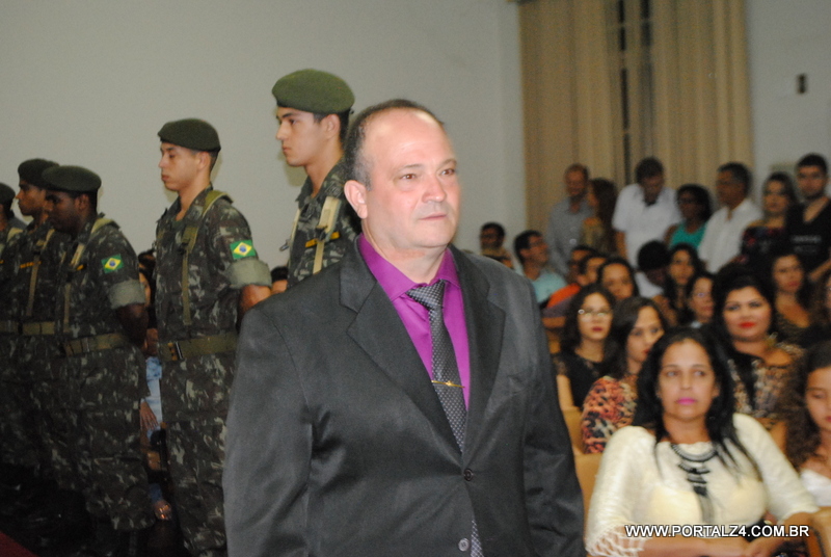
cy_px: 278
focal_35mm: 68
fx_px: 1560
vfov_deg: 20.2
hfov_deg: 29.8
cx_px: 416
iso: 1600
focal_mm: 45
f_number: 5.3
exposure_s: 1/40
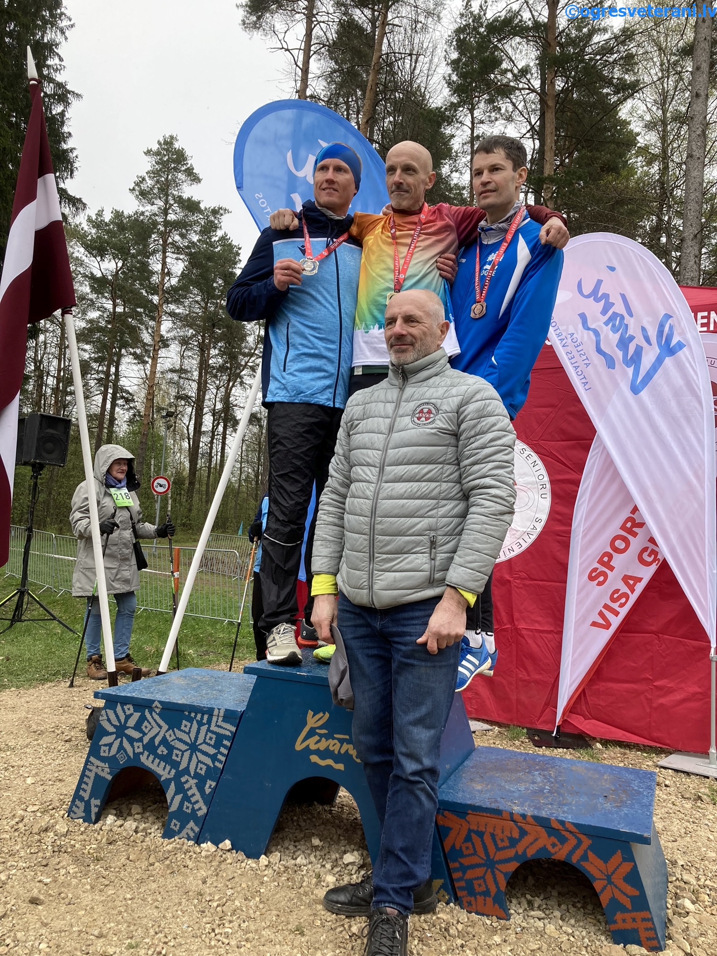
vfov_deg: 63.4
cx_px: 358
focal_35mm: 28
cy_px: 478
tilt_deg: +3.5
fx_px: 773
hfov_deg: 49.7
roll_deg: -3.4
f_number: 1.8
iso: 20
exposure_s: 1/372
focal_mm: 3.99
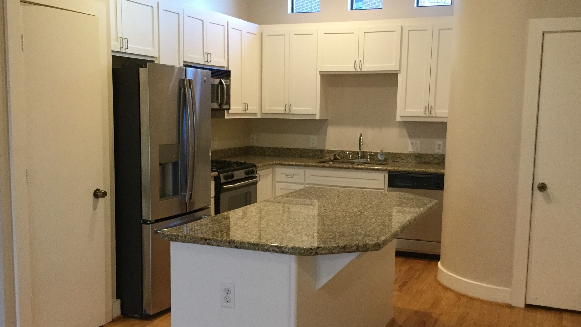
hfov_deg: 50.5
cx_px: 284
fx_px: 616
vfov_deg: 29.7
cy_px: 189
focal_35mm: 40
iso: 125
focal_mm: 3.3
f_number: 2.4
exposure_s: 1/30
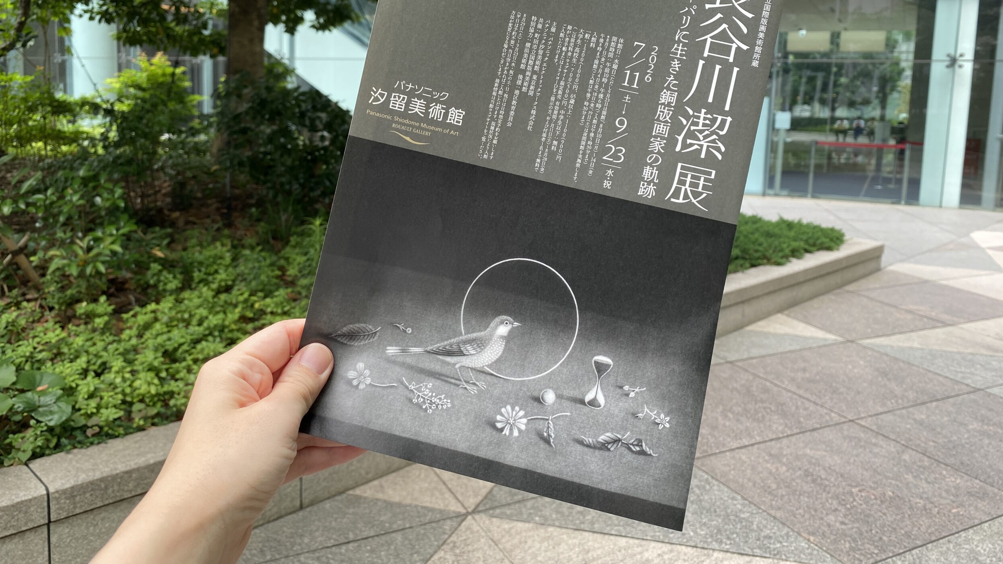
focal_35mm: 29
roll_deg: -1.7
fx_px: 771
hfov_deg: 66.1
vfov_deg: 39.8
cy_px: 198
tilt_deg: -6.8
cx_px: 498
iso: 50
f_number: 1.8
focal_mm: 4.25
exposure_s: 1/121
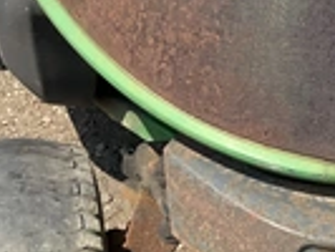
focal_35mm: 87
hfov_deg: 20.0
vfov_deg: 16.5
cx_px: 471
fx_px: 843
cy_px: 270
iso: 25
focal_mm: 3
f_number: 1.8
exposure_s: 1/1221
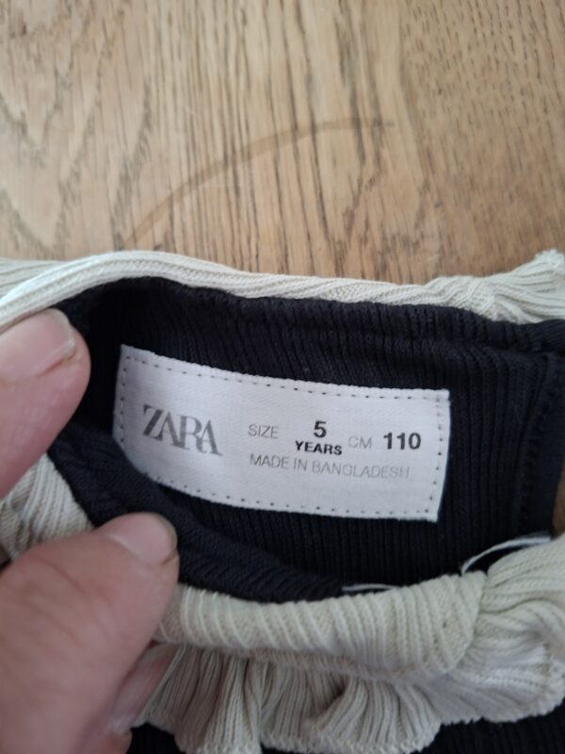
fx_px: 501
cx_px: 282
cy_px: 377
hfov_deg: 58.9
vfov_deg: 73.9
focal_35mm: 23
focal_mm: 5.54
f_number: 1.8
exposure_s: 1/25
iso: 500
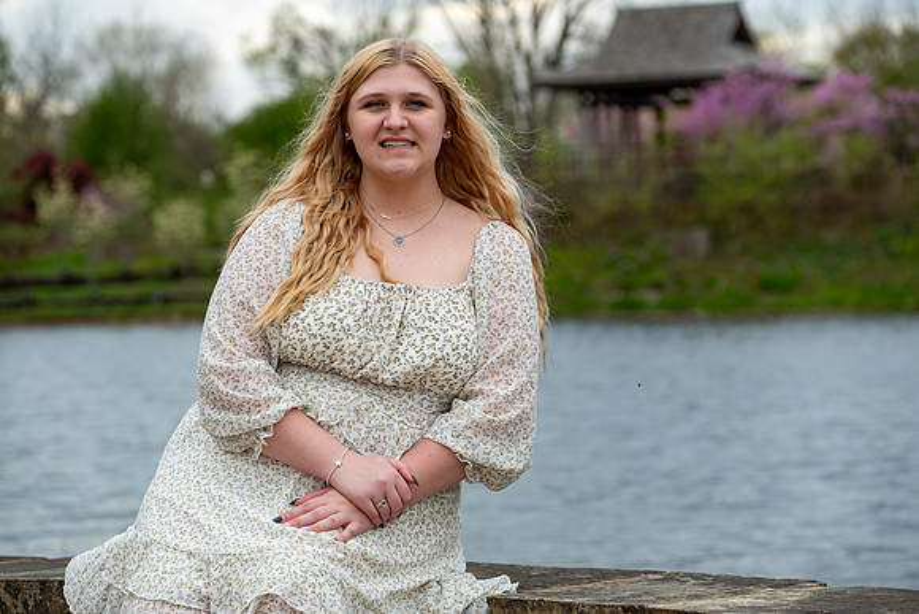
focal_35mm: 126
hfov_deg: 16.3
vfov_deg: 10.9
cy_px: 307
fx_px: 3217
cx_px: 460
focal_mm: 83.8
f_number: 4
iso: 250
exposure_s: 1/400
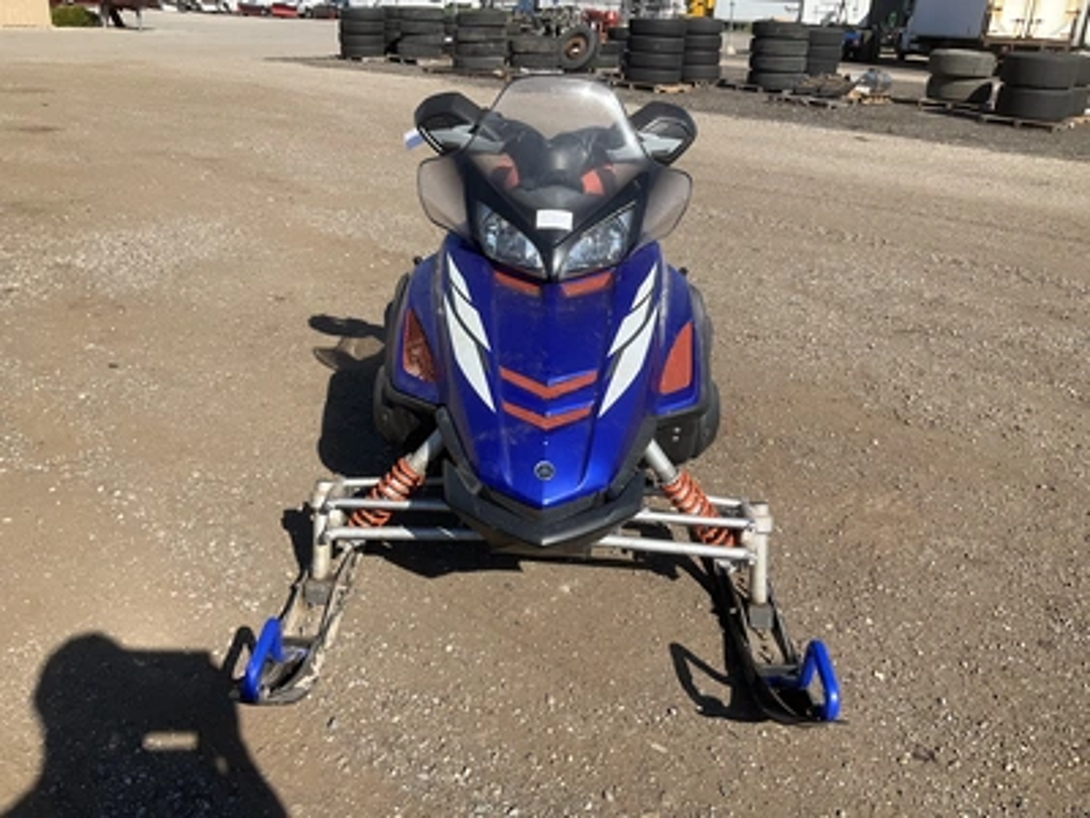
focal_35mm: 29
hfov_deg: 61.7
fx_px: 913
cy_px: 409
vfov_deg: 48.2
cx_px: 545
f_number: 1.8
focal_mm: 3
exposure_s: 1/1577
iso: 25
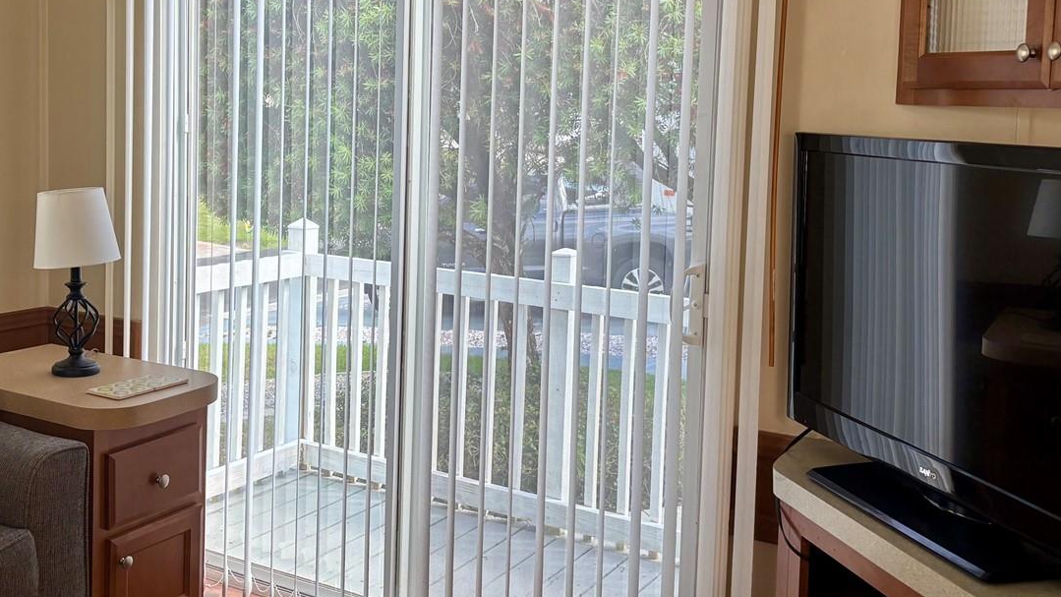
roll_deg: -1.0
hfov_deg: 48.2
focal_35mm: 42
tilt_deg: -4.6
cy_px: 186
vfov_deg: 28.1
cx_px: 454
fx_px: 1182
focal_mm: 5.96
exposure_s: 1/120
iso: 80
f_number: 1.6
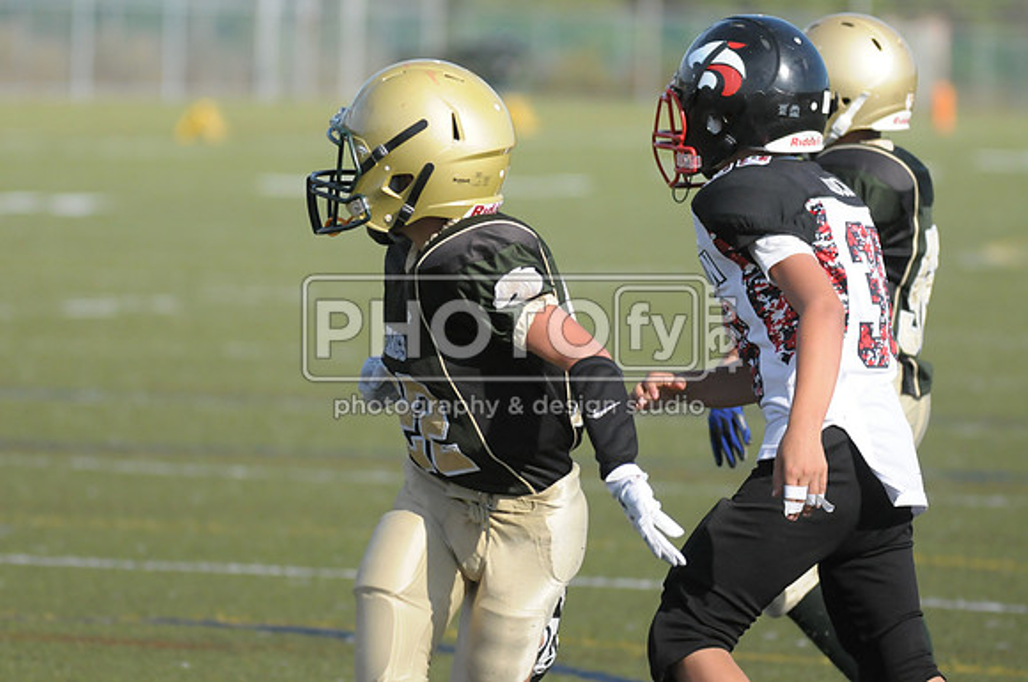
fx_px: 8555
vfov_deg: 4.6
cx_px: 514
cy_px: 341
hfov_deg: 6.9
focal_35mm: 300
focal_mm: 200
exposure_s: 1/8000
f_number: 4
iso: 1600
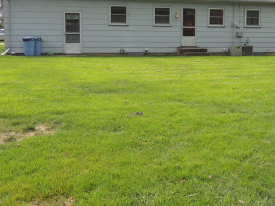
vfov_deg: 32.5
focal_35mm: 44
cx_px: 169
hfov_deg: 42.7
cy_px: 64
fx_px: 350
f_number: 3.1
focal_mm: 5.3
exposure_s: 1/400
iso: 100
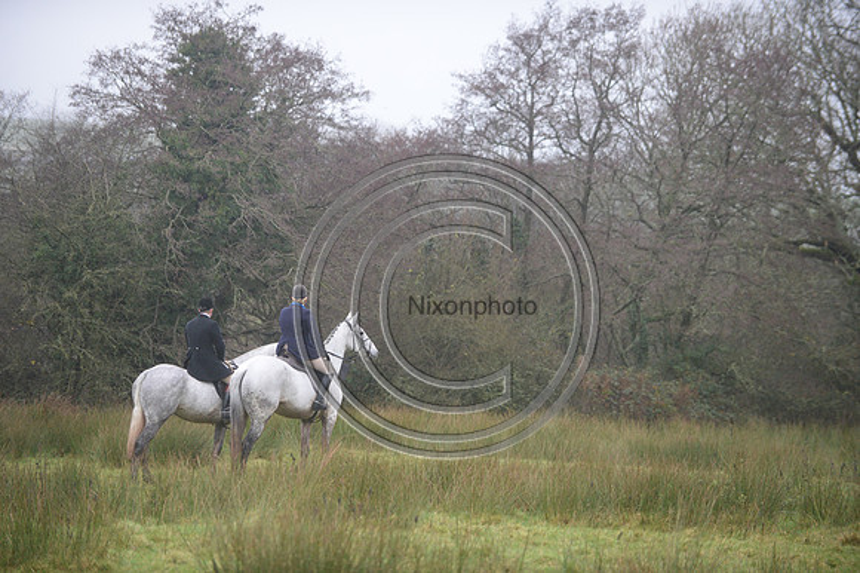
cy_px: 286
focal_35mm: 155
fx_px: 3701
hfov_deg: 13.3
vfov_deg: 8.8
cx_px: 430
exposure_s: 1/800
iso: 1600
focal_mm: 155
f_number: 2.8
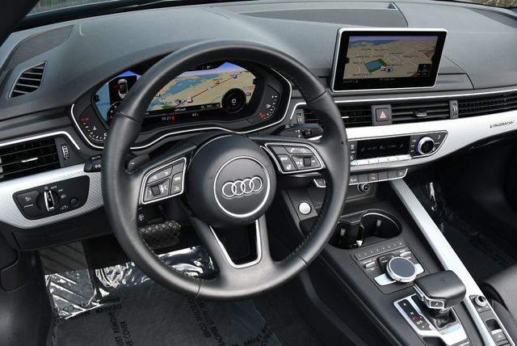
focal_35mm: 36
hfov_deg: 53.1
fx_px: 517
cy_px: 173
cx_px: 258
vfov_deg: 36.9
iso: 250
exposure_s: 1/250
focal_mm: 18
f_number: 5.6
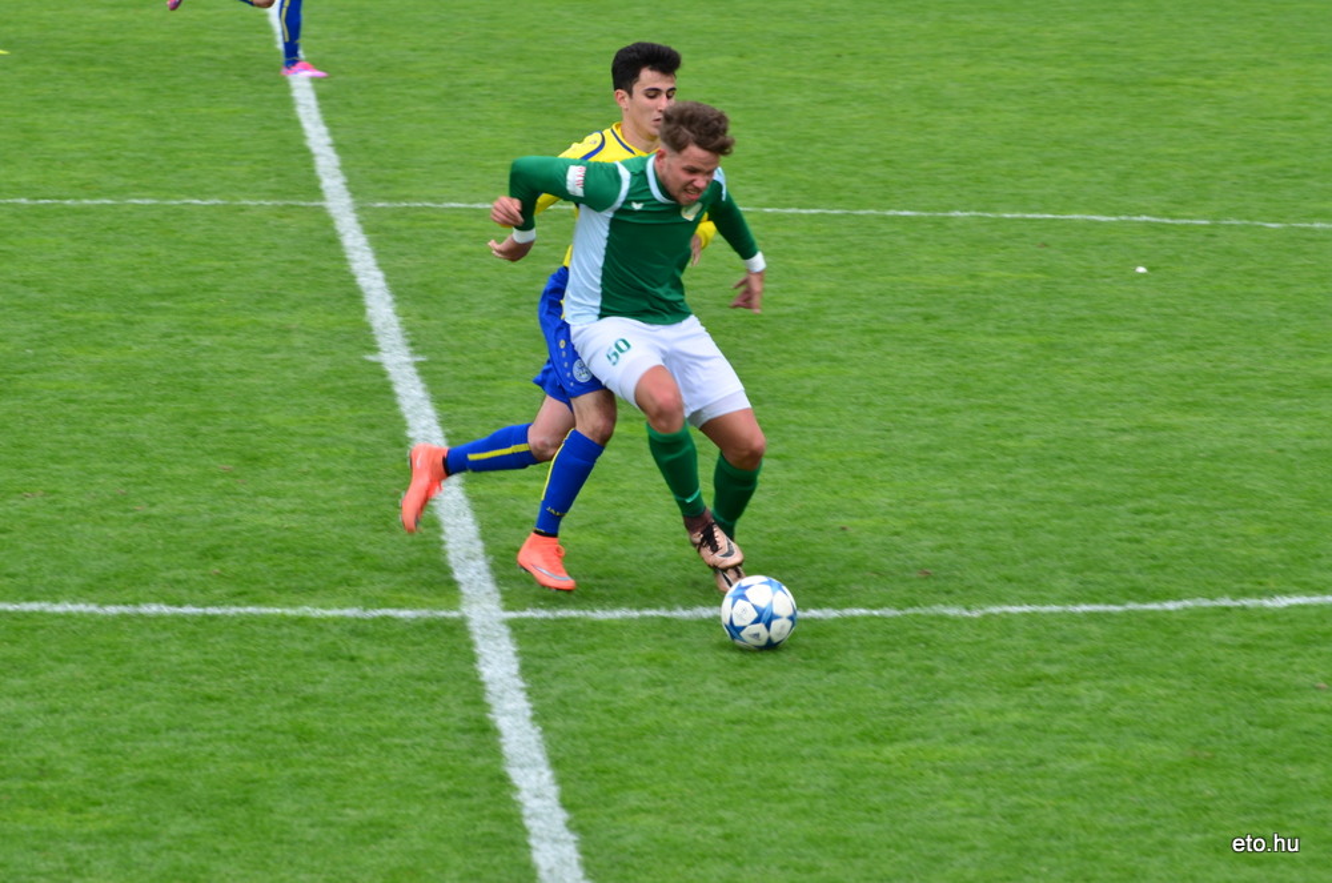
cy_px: 442
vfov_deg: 4.7
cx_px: 666
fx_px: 10803
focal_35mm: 292
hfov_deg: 7.1
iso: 250
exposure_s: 1/320
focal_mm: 195
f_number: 8
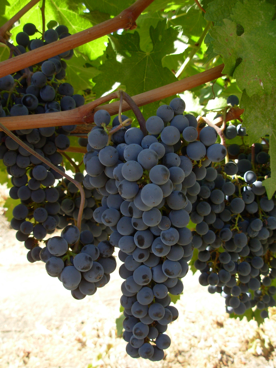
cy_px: 184
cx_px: 138
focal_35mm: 38
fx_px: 404
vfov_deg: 49.0
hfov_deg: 37.7
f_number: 2.9
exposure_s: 1/166
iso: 50
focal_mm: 6.3
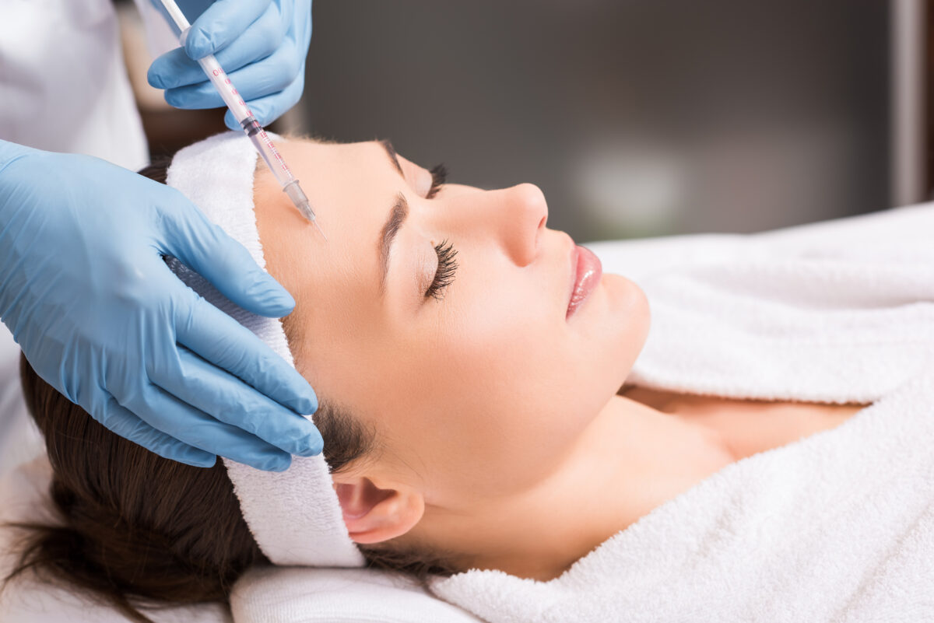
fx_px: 2206
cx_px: 467
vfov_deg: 16.1
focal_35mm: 85
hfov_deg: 23.9
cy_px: 312
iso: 80
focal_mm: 85
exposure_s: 1/160
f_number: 4.5
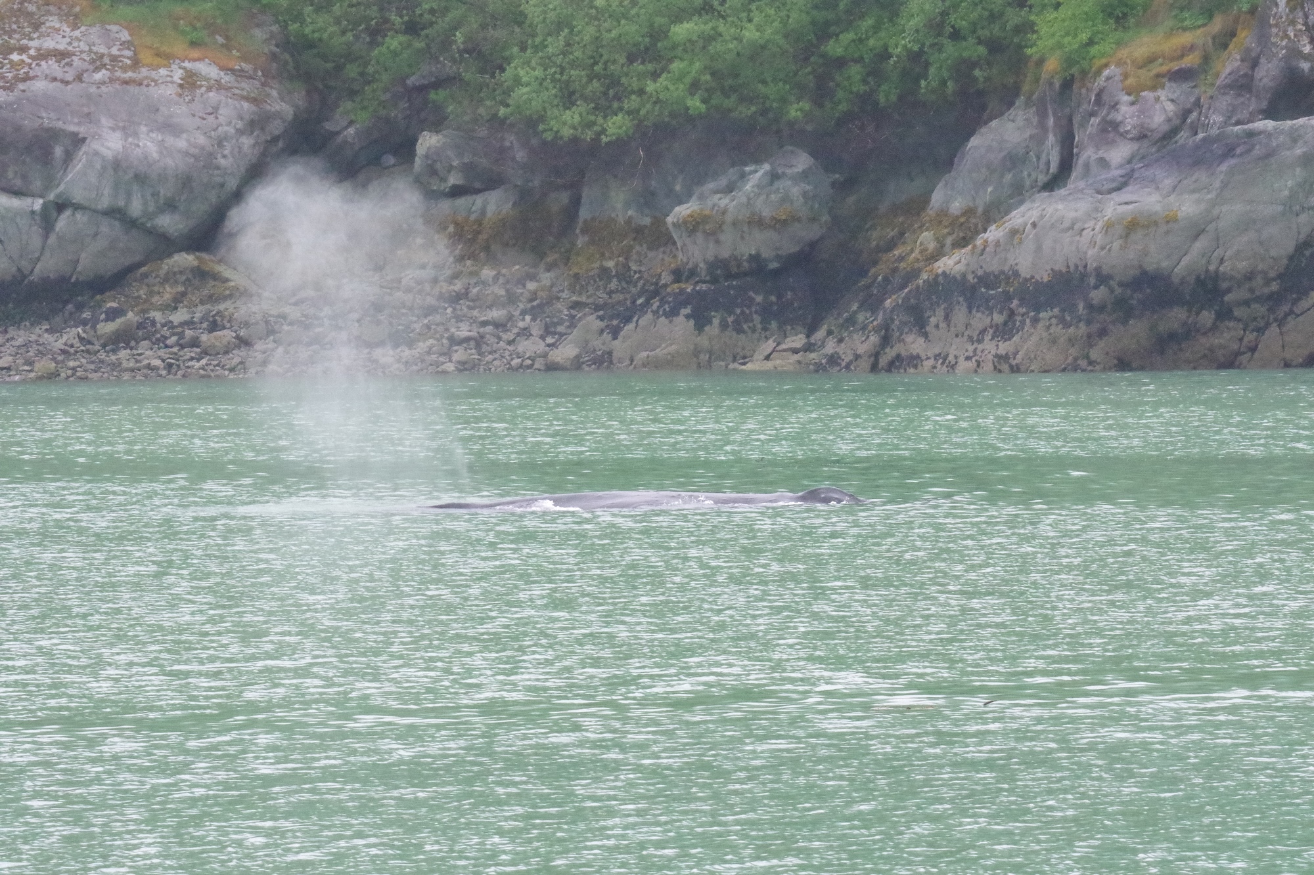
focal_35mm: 300
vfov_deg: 4.6
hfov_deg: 6.9
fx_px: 10948
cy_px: 438
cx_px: 657
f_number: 16
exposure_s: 1/2000
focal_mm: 200
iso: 12800
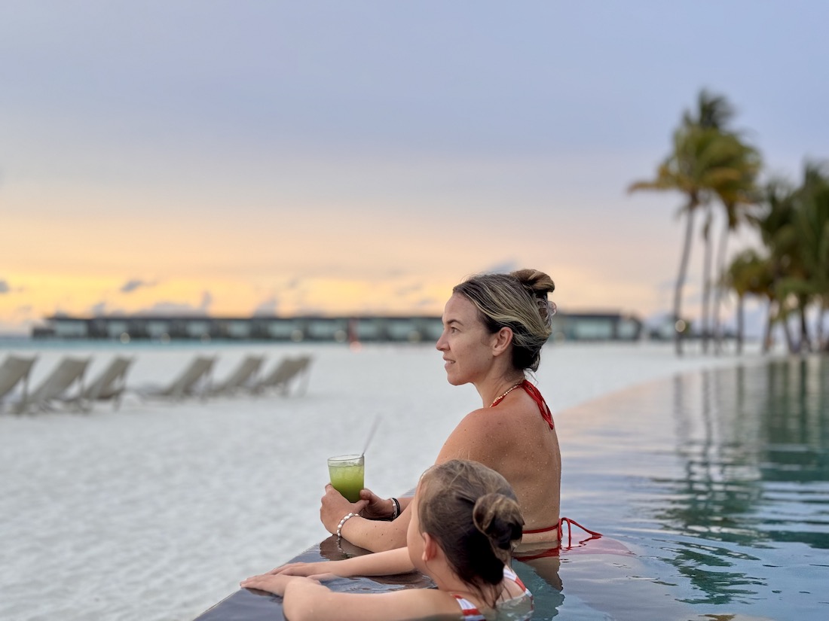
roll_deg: -0.2
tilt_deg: +2.2
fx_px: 1150
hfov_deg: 39.7
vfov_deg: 30.3
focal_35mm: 48
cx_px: 414
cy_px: 310
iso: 64
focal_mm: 6.76
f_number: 1.78
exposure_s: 1/121
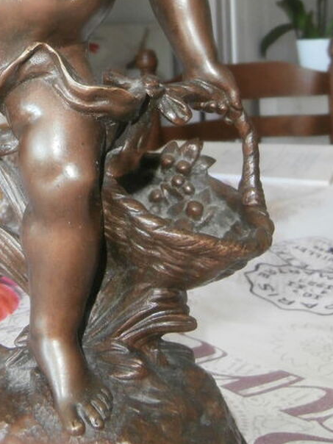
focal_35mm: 53
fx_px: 680
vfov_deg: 34.4
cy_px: 53
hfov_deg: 26.7
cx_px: 44
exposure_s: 1/30
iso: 200
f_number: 3
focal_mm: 4.2
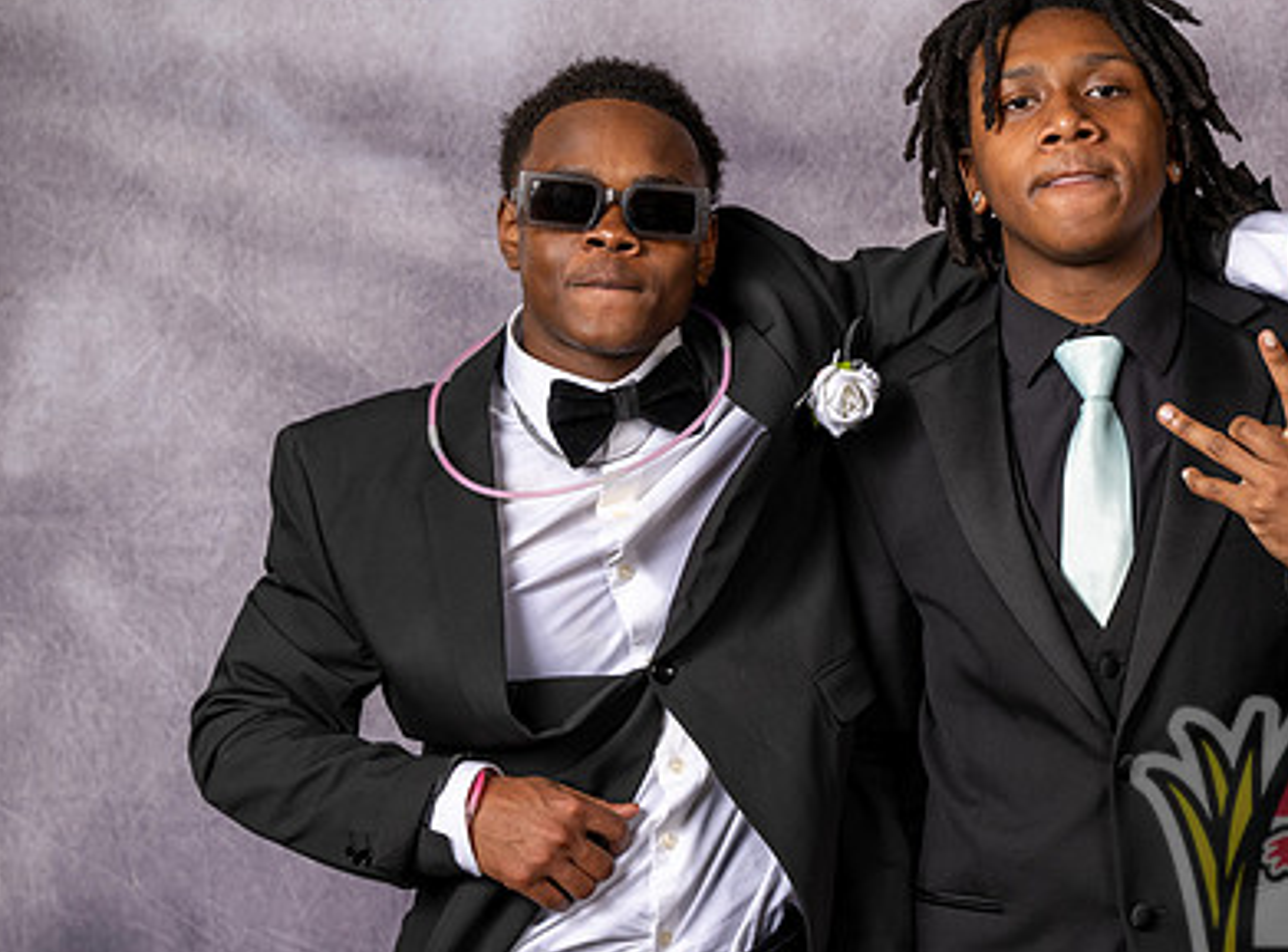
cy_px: 589
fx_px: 3072
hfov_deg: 23.2
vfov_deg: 17.6
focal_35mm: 83
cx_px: 1082
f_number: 4.5
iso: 50
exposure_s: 1/400
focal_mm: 45
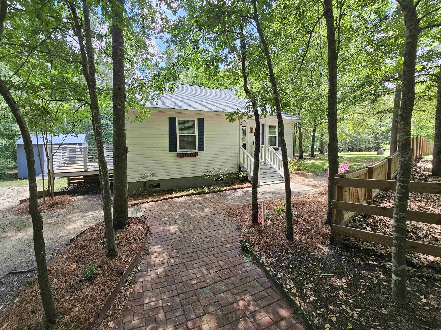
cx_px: 207
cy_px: 154
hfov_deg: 101.9
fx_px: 178
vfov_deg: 85.6
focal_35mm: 14
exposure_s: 1/180
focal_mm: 2.2
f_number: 2.2
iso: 50
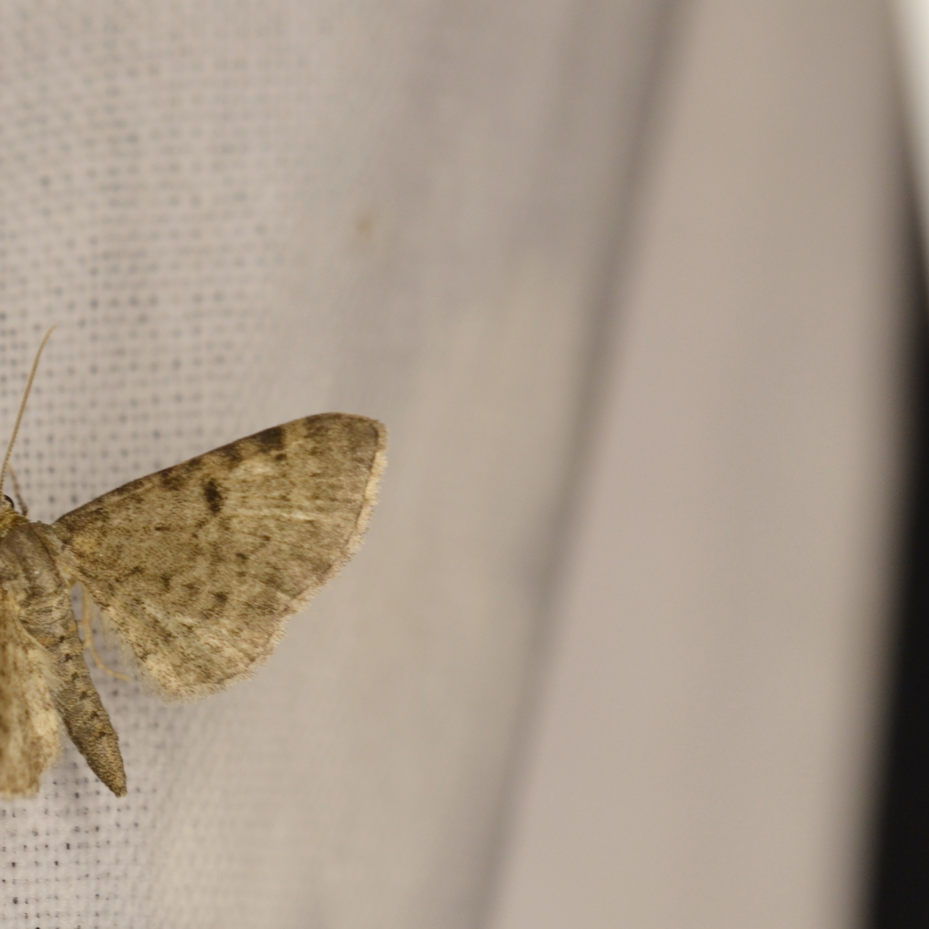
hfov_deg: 4.2
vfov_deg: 4.2
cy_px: 509
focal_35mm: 420
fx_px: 12745
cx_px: 218
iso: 400
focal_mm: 185
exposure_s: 1/125
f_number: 7.1
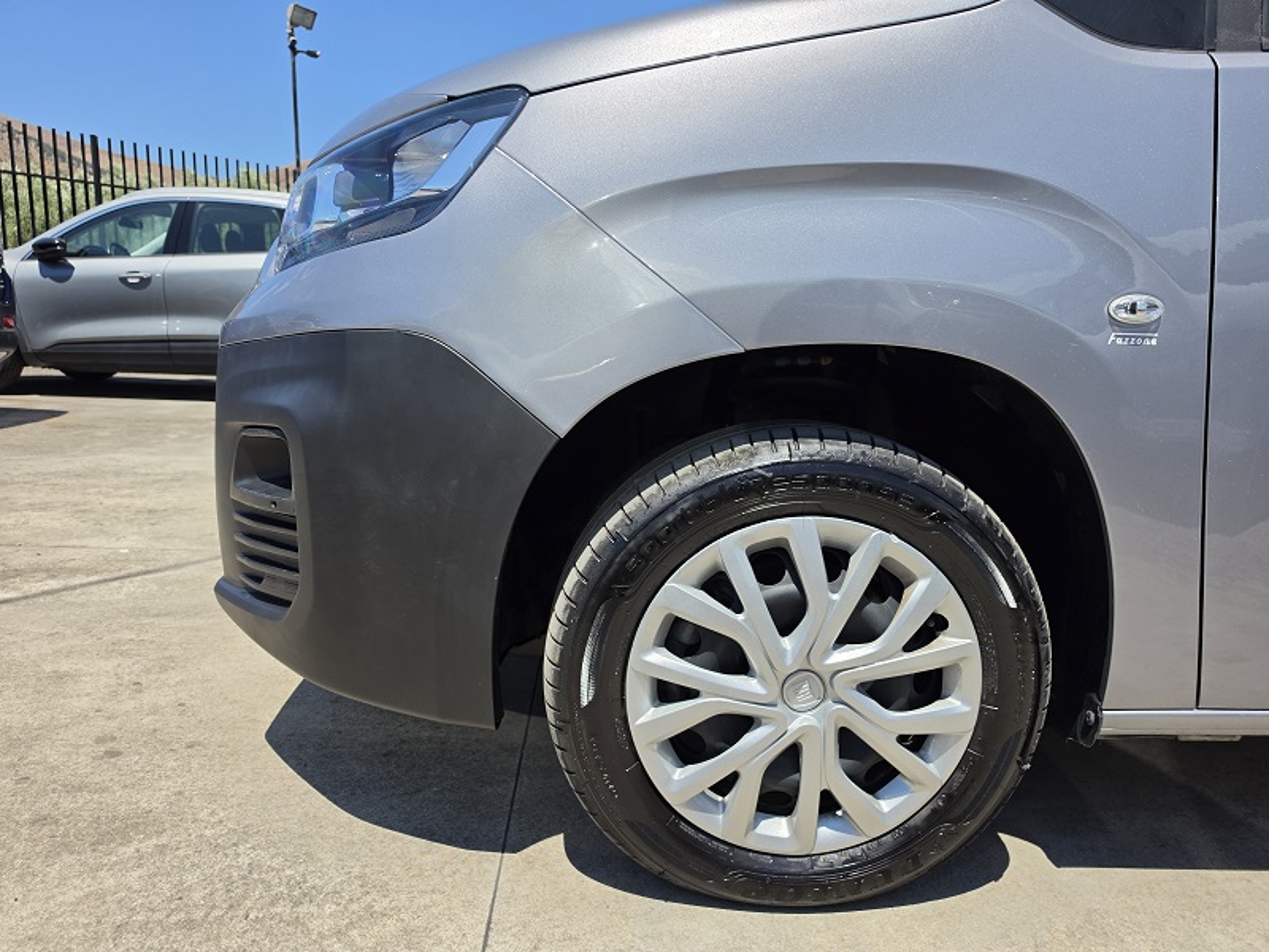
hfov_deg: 73.9
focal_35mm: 23
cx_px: 634
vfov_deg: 58.9
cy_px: 476
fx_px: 843
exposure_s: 1/7939
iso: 50
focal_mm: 6.5
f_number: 1.4
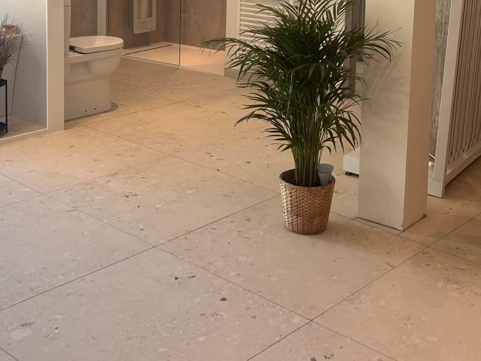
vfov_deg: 25.3
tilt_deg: -7.5
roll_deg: -2.2
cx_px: 264
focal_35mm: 55
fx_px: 764
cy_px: 0
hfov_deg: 34.9
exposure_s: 1/63
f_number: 1.5
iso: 50
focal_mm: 5.7
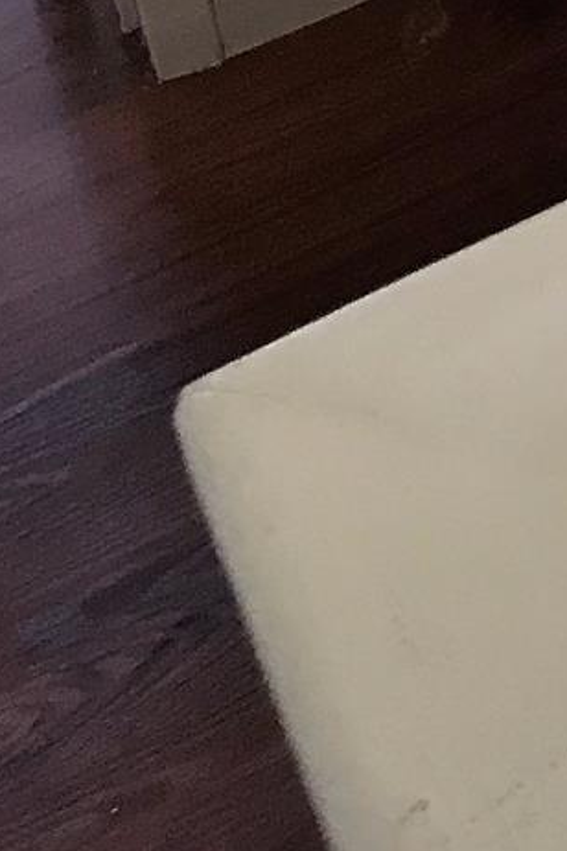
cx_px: 1252
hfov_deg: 9.9
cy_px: -973
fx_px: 2977
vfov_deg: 13.4
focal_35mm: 126
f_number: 1.8
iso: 40
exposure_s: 1/24
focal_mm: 3.99
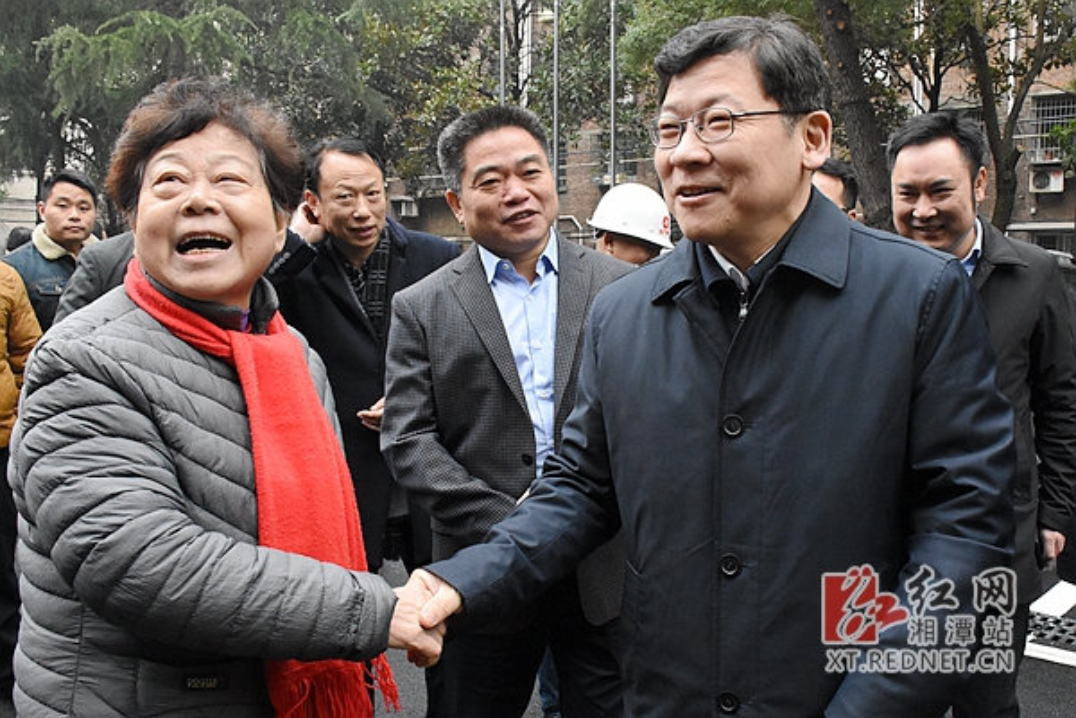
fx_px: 807
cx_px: 538
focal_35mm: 27
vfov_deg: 47.9
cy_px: 359
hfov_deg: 67.4
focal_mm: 18
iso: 4000
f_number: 8
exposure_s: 1/250
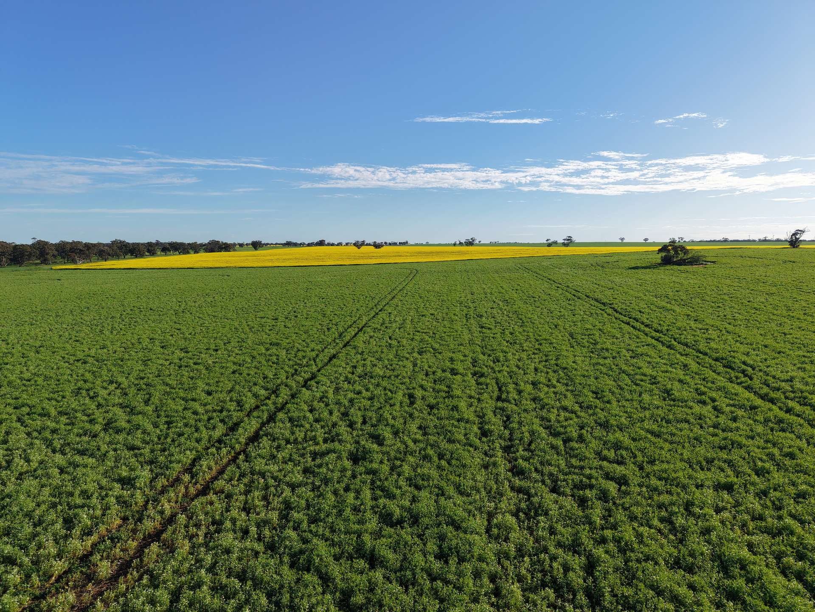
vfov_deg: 56.8
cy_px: 306
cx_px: 408
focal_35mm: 24
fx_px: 565
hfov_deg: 71.6
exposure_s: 1/5000
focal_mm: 8.67
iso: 190
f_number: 1.8
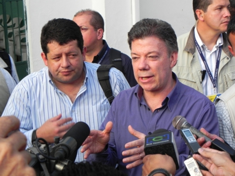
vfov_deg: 19.6
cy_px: 88
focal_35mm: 75
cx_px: 118
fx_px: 509
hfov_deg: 26.0
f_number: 4
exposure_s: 1/69.1
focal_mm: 13.4
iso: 160
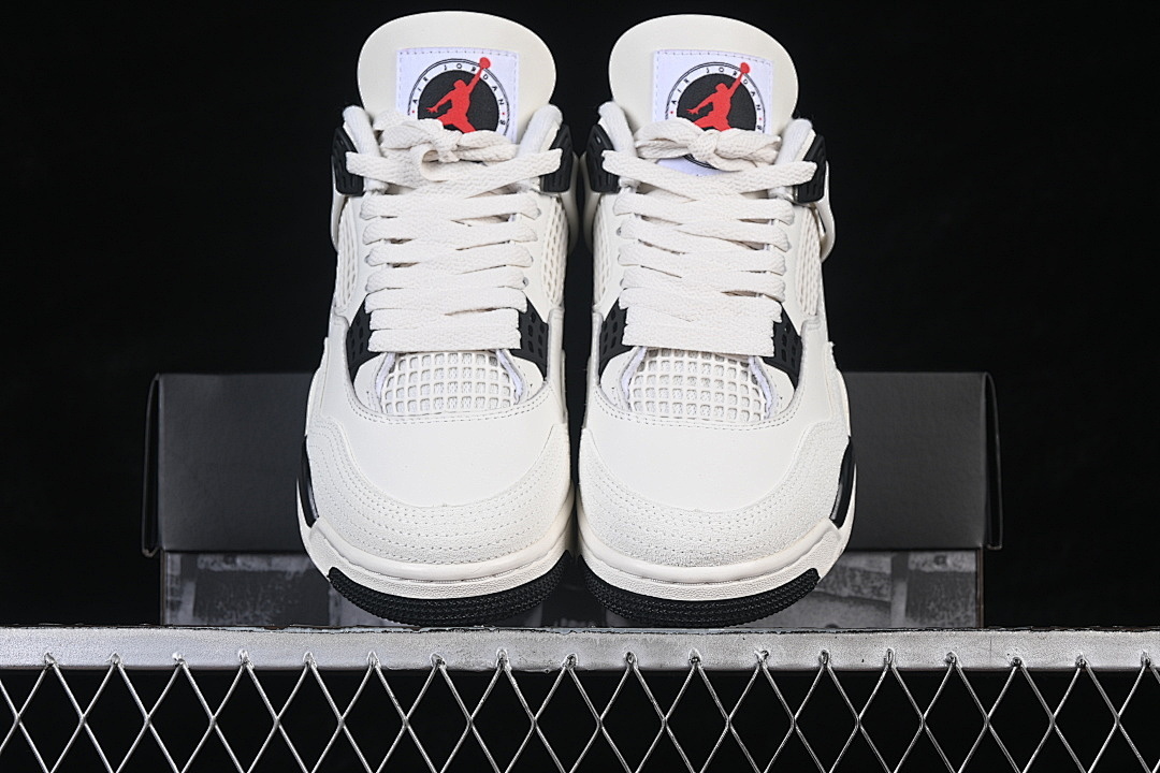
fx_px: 2416
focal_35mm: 75
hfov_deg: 27.0
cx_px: 580
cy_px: 386
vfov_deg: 18.2
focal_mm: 50
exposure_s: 1/80
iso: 160
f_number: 8
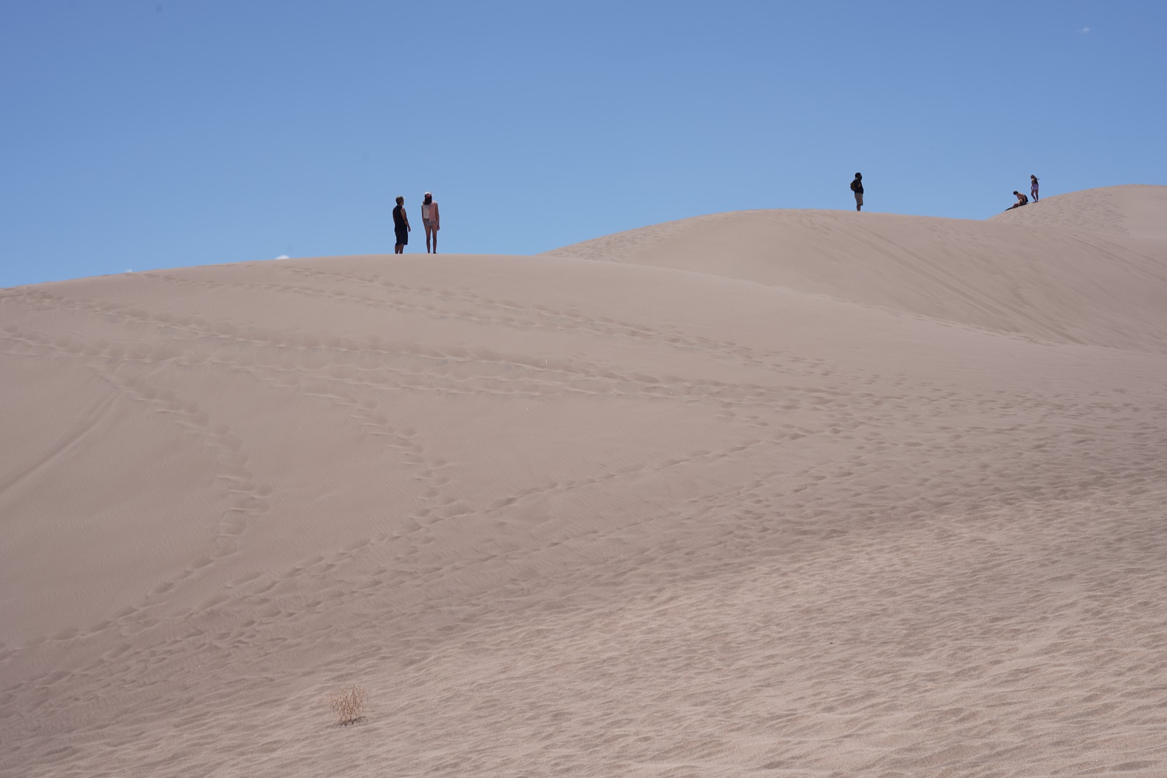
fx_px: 1945
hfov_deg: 33.4
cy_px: 389
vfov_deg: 22.6
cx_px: 584
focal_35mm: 60
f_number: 13
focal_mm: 60
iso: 80
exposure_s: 1/160
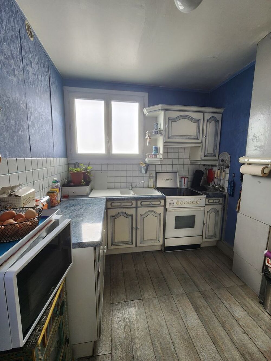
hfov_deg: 89.9
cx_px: 136
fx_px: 136
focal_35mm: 13
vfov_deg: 106.2
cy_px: 180
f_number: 2.2
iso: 125
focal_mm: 2.2
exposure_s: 1/60
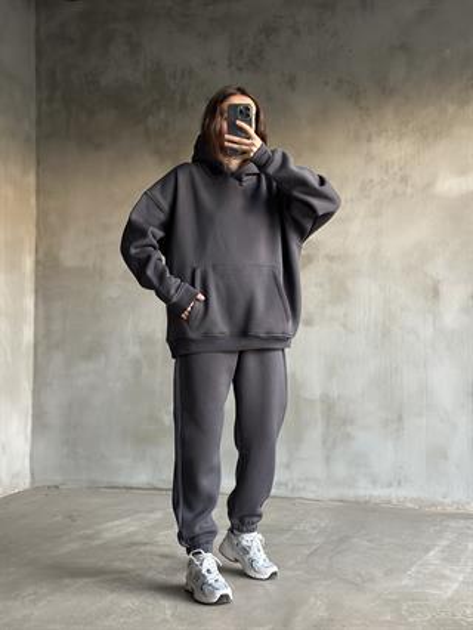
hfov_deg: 30.3
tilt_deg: -26.6
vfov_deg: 39.6
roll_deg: -0.5
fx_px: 874
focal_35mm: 48
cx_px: 236
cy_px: 315
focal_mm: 6.86
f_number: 1.78
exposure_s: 1/45
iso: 400
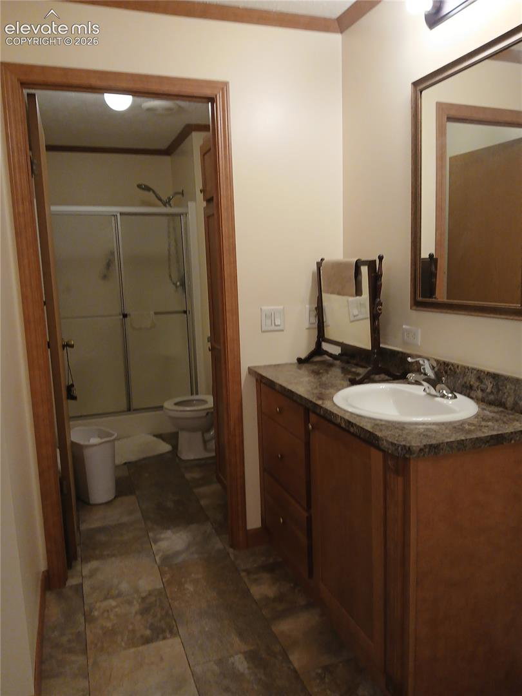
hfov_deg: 53.1
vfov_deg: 67.3
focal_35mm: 26
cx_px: 261
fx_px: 523
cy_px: 348
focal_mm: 3.98
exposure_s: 1/60
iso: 160
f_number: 1.8
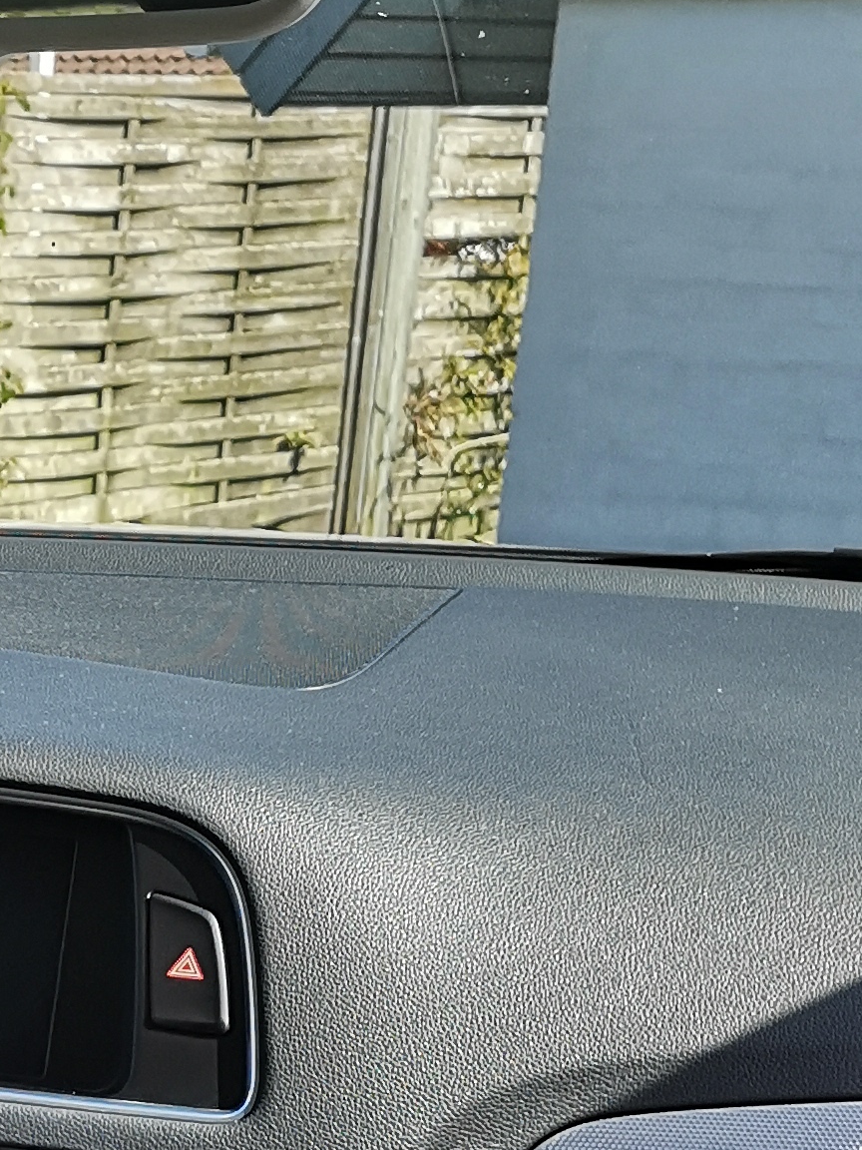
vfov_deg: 20.3
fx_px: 3088
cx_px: -503
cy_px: 1208
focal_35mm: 93
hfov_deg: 14.6
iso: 50
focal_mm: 3.95
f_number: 1.8
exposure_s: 1/763
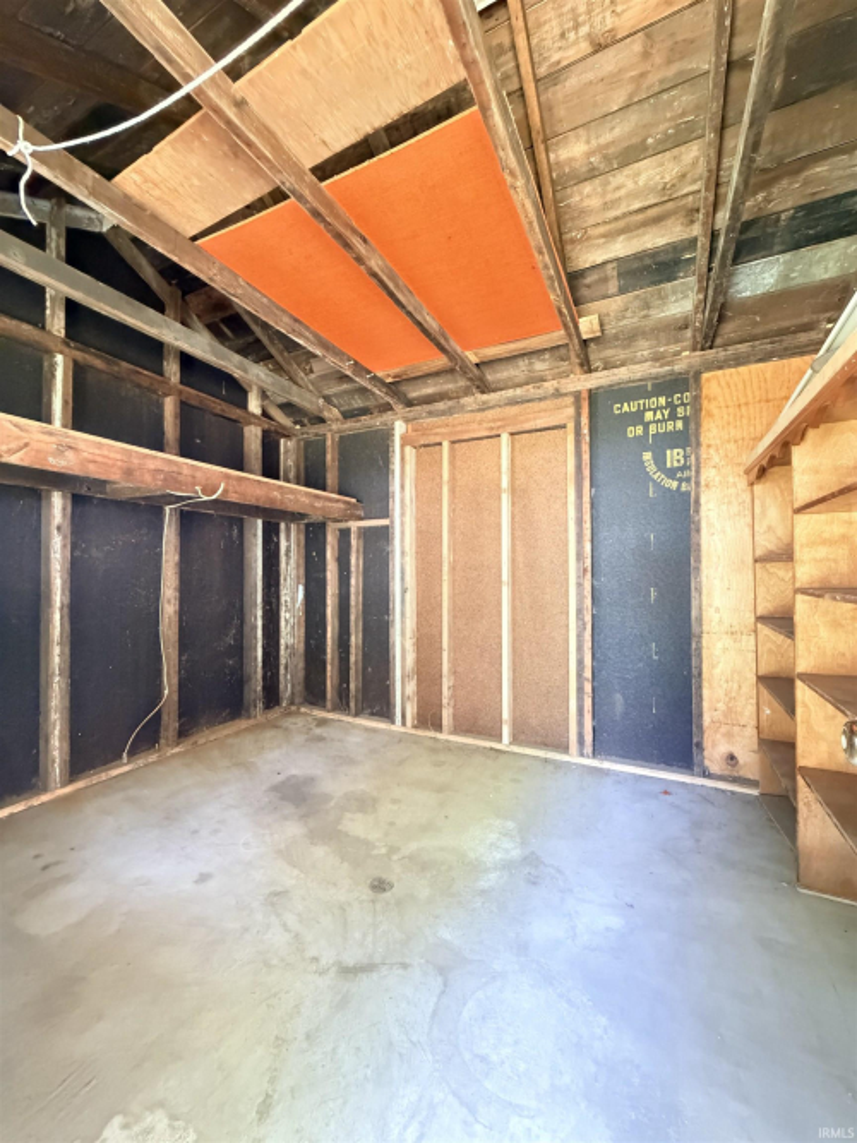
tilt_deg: -0.1
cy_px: 572
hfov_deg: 85.7
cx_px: 428
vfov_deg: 102.1
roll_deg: -0.3
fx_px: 462
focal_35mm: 14
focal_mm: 2.22
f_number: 2.2
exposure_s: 1/31
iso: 1600
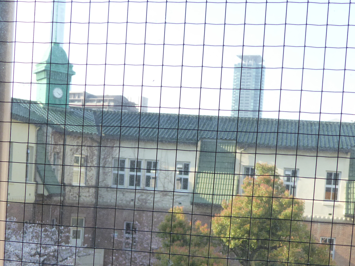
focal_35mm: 58
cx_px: 179
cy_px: 236
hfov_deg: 33.2
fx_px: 595
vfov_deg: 24.5
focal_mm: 4.3
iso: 160
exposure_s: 1/250
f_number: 3.3
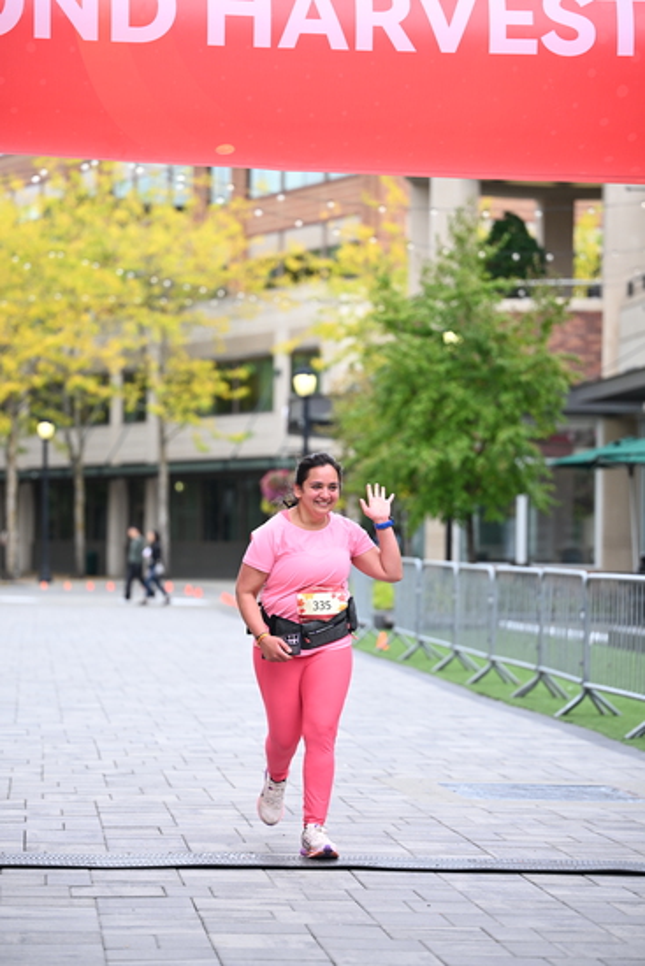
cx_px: 322
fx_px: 2686
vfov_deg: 20.4
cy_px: 483
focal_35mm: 100
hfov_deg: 13.7
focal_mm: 100
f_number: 2.8
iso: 640
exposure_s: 1/1600
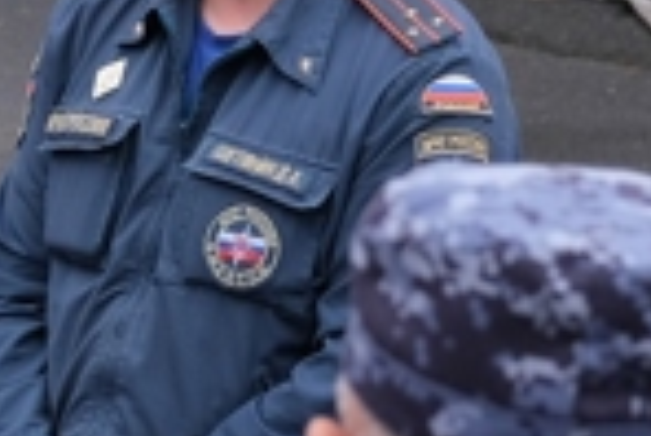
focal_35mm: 284
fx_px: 5141
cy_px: 542
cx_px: 231
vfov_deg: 4.8
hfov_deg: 7.2
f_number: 4.5
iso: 320
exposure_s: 1/120
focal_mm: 37.4
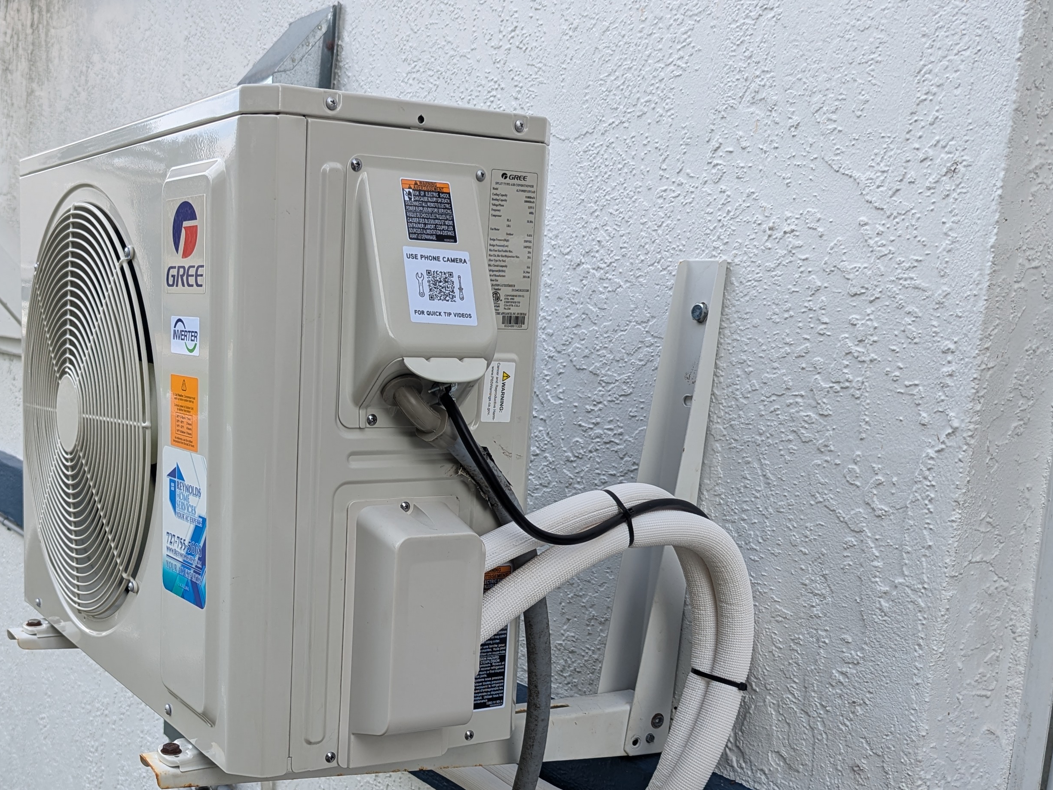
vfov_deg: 35.5
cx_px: 309
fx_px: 1217
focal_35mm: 40
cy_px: 543
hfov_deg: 45.7
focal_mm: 6.81
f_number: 1.85
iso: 45
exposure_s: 1/424
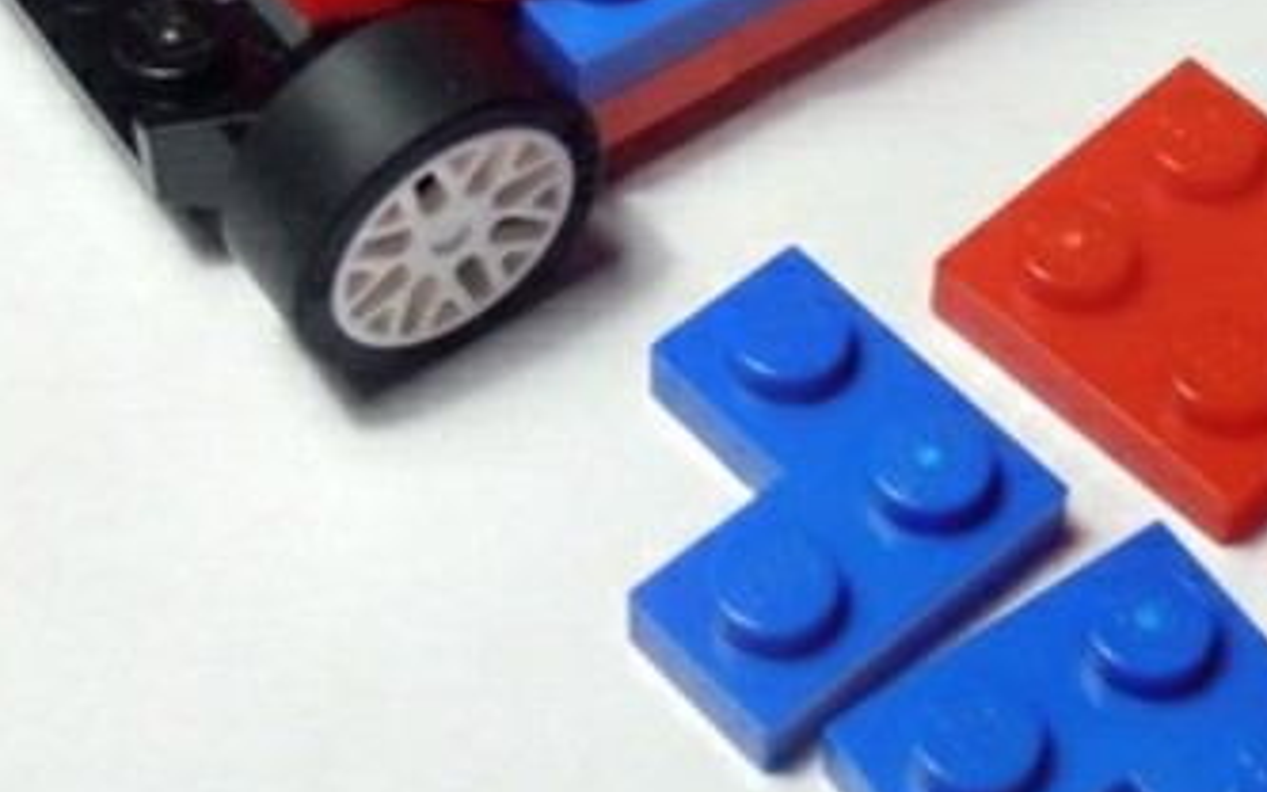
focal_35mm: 106
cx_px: 814
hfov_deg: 19.6
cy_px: -17
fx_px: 3660
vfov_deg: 12.2
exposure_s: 1/50
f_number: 3.9
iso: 80
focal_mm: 6.61
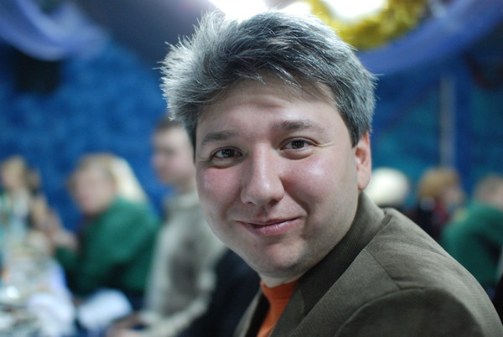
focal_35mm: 45
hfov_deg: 43.5
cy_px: 168
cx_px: 252
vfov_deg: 30.0
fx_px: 630
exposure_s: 1/40
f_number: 1.4
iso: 800
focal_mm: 30
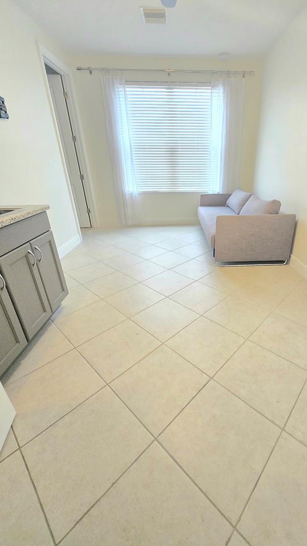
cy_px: 263
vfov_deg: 103.0
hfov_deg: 69.6
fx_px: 217
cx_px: 189
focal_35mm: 15
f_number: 2.2
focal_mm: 1.7
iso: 400
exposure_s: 1/60.2
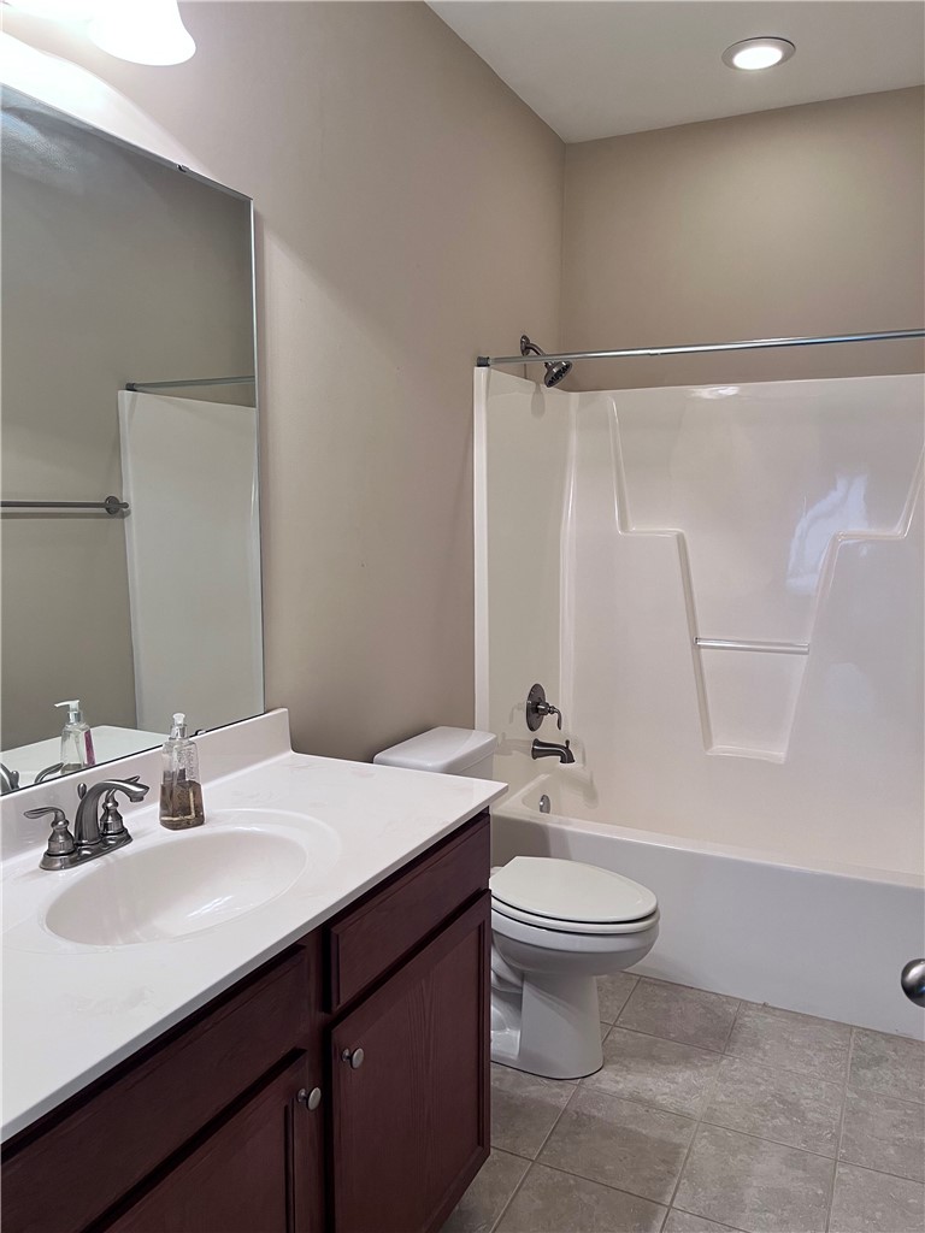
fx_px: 926
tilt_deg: -7.0
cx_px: 462
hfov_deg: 53.1
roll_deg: -0.6
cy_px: 616
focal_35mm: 26
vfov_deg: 67.3
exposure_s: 1/60
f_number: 1.5
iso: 100
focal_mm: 5.7
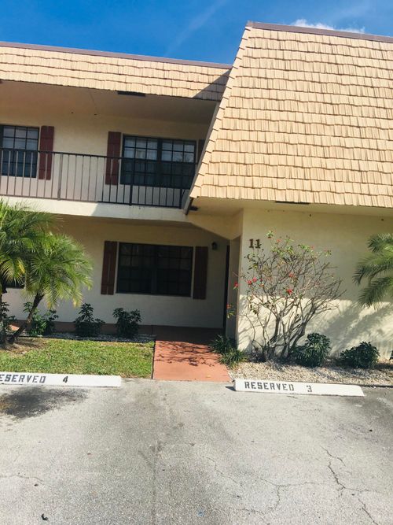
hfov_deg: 48.2
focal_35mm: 29
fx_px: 439
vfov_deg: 61.7
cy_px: 262
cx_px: 196
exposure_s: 1/1748
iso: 25
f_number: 2.2
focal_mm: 4.15
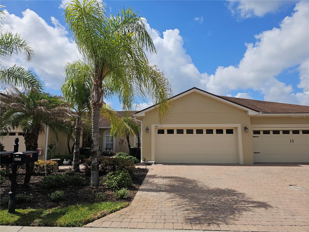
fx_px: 205
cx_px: 154
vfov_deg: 58.9
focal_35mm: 23
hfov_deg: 73.9
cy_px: 116
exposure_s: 1/1142
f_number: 1.7
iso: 10
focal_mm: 6.3
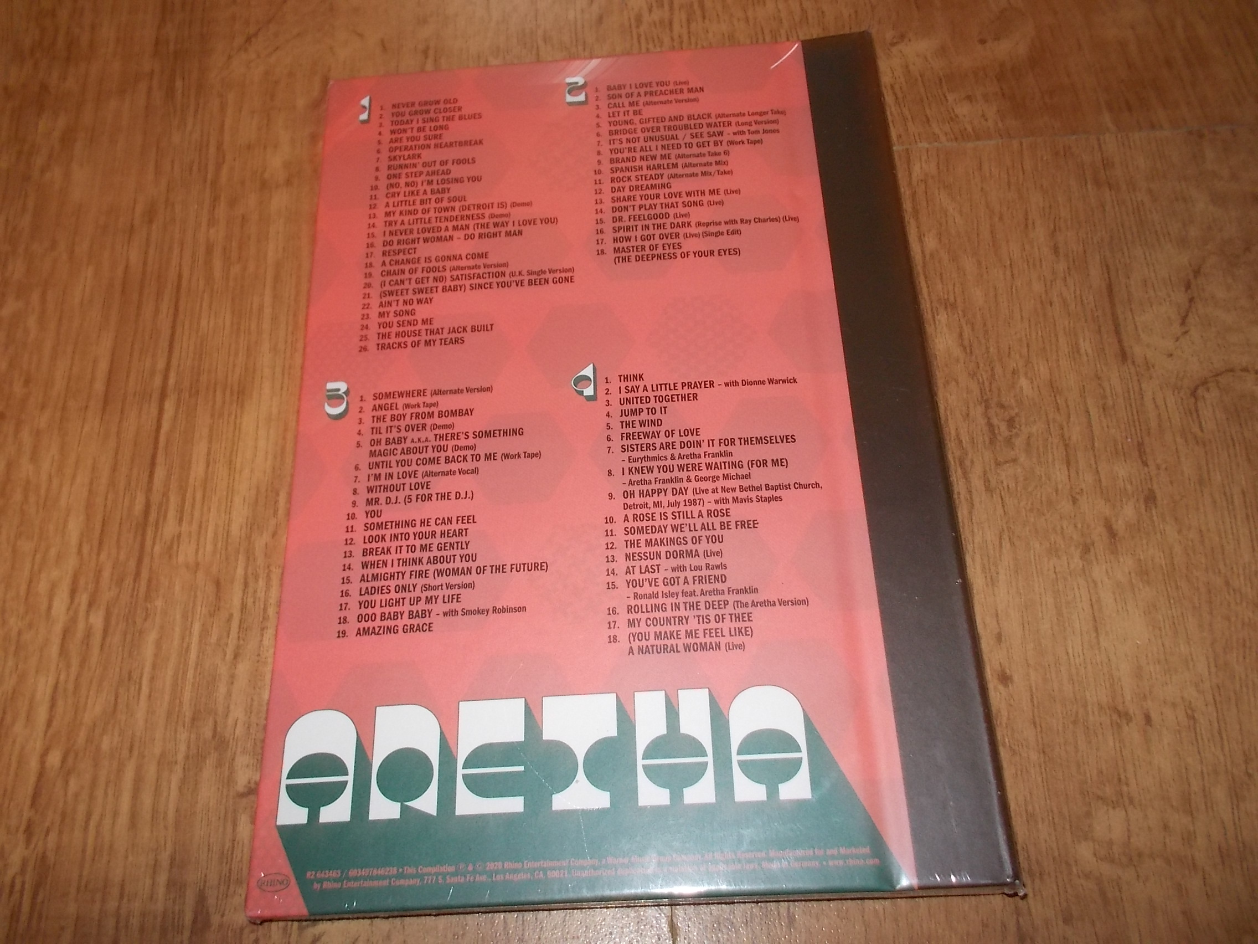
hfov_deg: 61.7
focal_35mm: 29
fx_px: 1054
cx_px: 629
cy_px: 472
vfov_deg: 48.2
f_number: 3.3
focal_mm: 4.1
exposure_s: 1/30
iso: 200
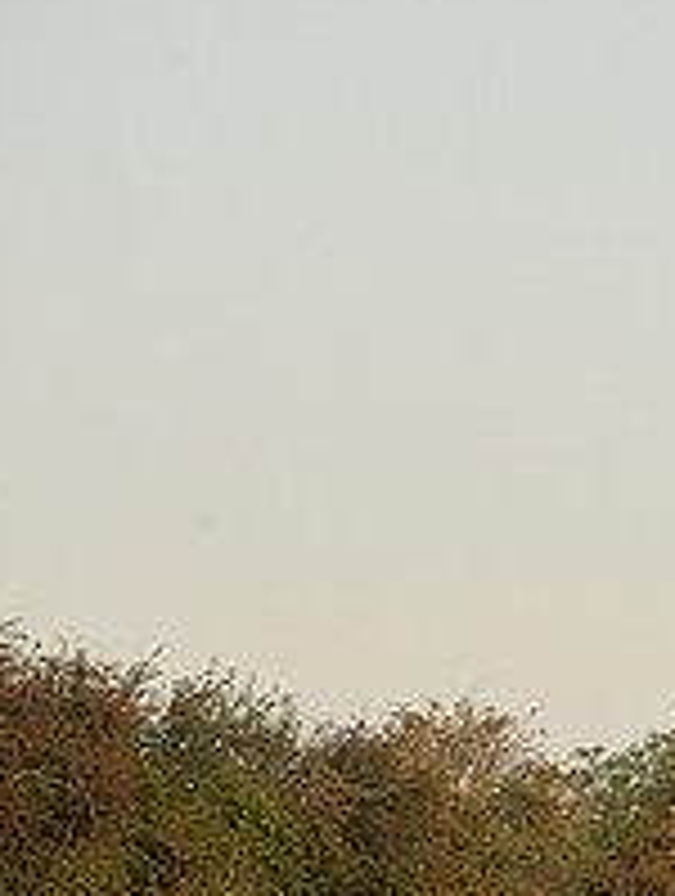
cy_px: 765
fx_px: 14487
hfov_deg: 2.7
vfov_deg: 3.5
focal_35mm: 559
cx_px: 1206
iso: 1000
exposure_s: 1/1000
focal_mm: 200
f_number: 7.1
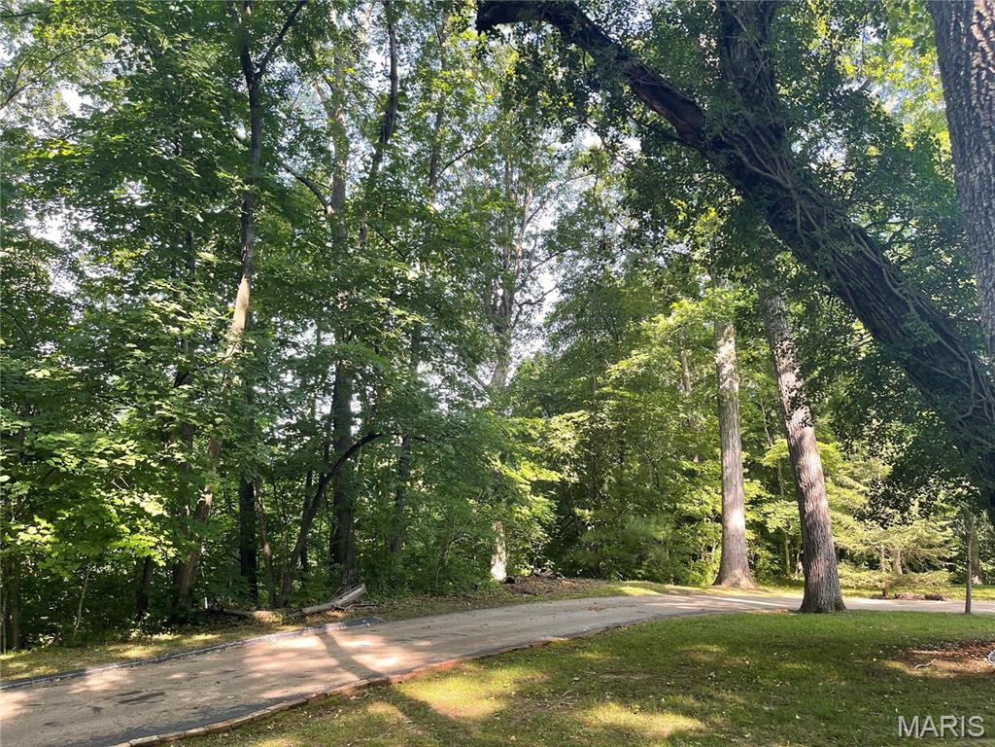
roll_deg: -2.4
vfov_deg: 53.1
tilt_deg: +11.5
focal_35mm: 26
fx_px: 747
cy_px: 374
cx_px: 498
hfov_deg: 67.3
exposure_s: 1/121
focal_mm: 5.1
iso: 40
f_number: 1.6
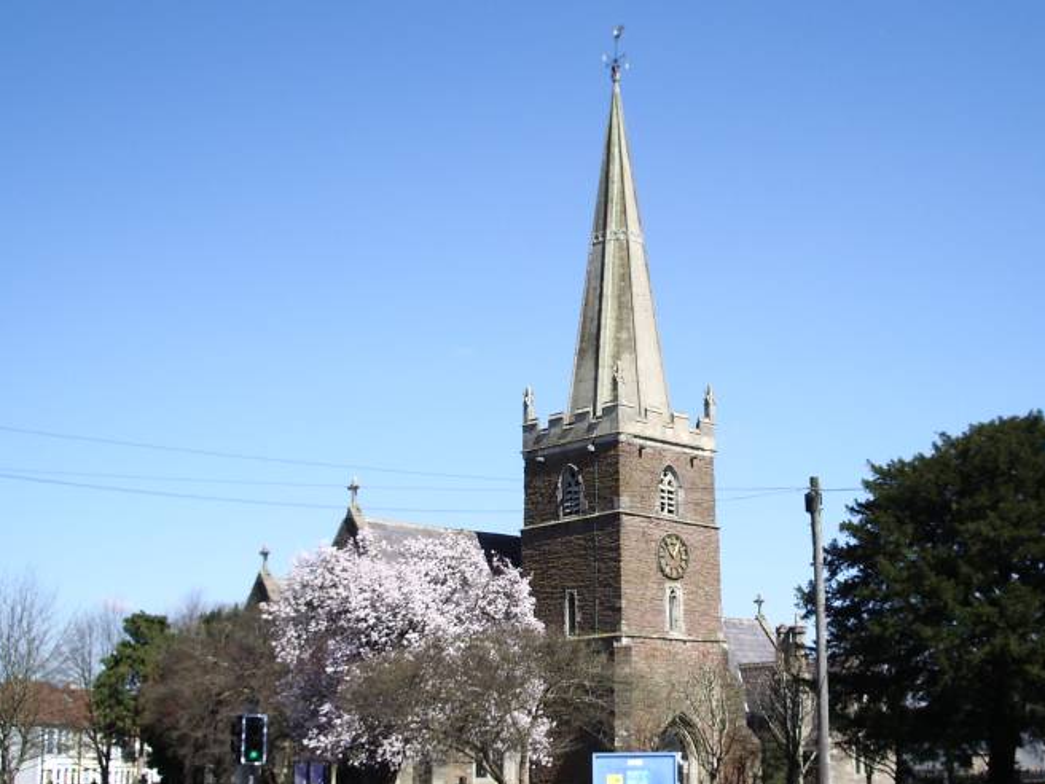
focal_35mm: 50
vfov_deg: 29.1
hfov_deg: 38.1
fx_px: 1509
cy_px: 453
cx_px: 599
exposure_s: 1/320
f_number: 4.6
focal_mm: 6.8
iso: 50
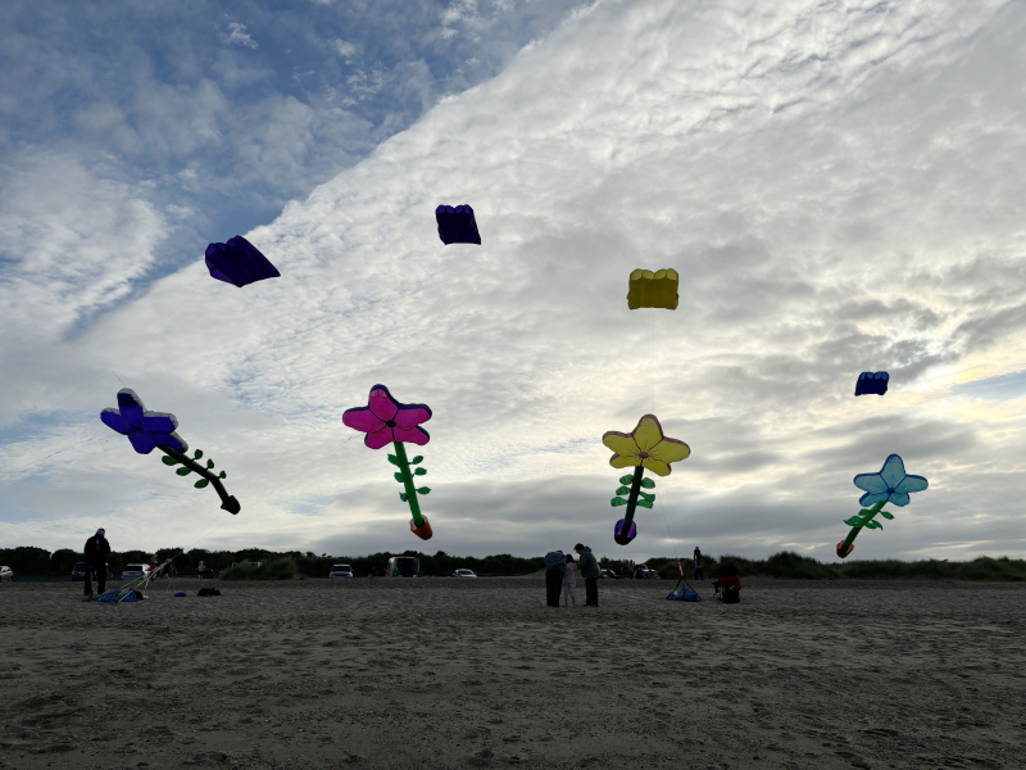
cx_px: 513
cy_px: 385
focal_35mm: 26
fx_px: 771
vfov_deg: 53.1
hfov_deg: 67.3
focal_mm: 5.96
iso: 50
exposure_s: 1/9901
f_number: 1.6
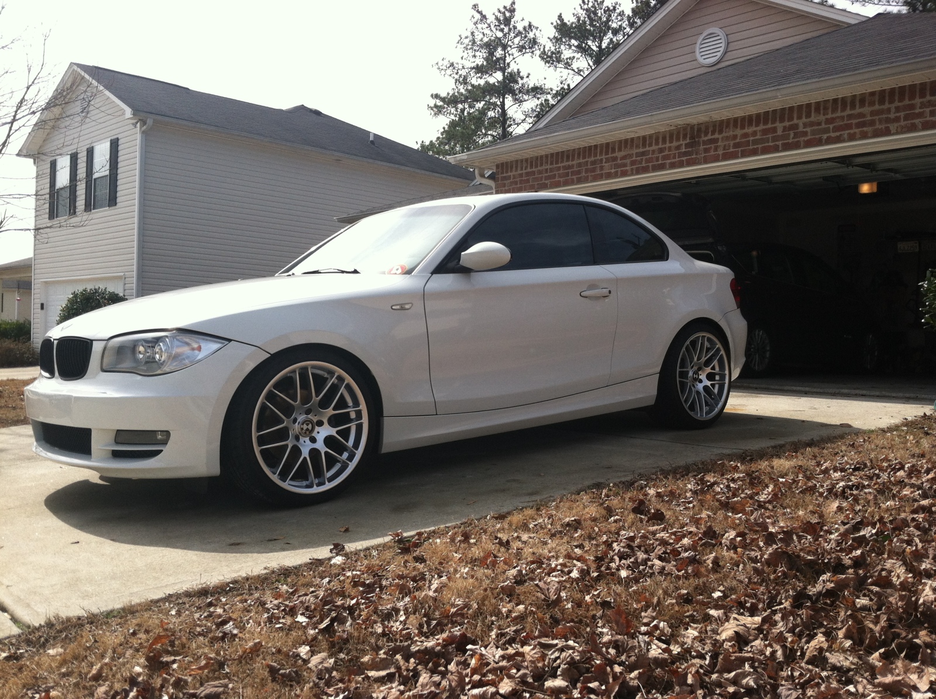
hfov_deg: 52.7
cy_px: 350
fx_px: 945
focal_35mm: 35
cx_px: 468
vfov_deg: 40.6
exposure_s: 1/909
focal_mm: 3.85
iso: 80
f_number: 2.8
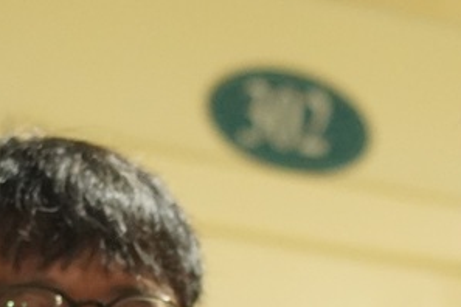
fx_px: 5621
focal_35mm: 439
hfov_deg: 4.7
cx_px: 107
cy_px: 478
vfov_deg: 3.1
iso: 5000
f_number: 4.5
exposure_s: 1/100
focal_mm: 87
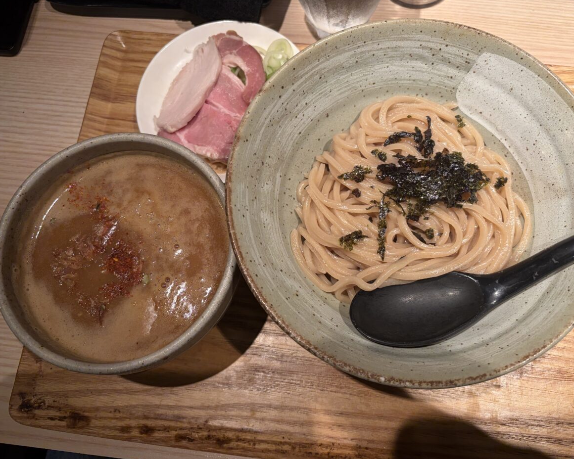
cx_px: 312
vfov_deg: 51.5
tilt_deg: -73.8
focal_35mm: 28
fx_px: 476
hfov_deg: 62.1
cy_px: 224
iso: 100
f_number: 1.6
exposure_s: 1/100
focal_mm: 5.96
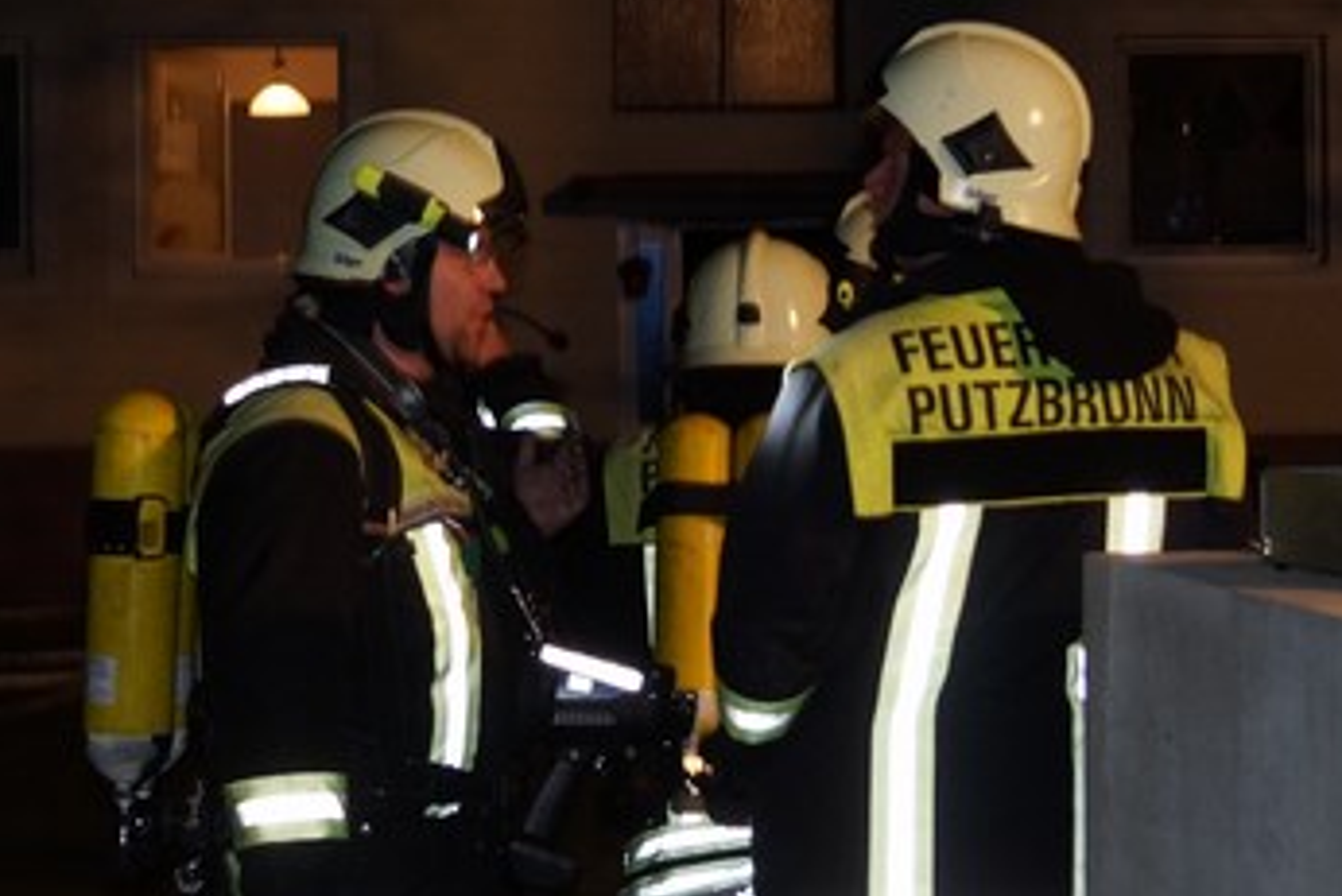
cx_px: 431
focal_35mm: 104
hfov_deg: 19.6
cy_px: 320
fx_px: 3878
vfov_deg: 13.2
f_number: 4.5
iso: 800
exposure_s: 1/60
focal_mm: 30
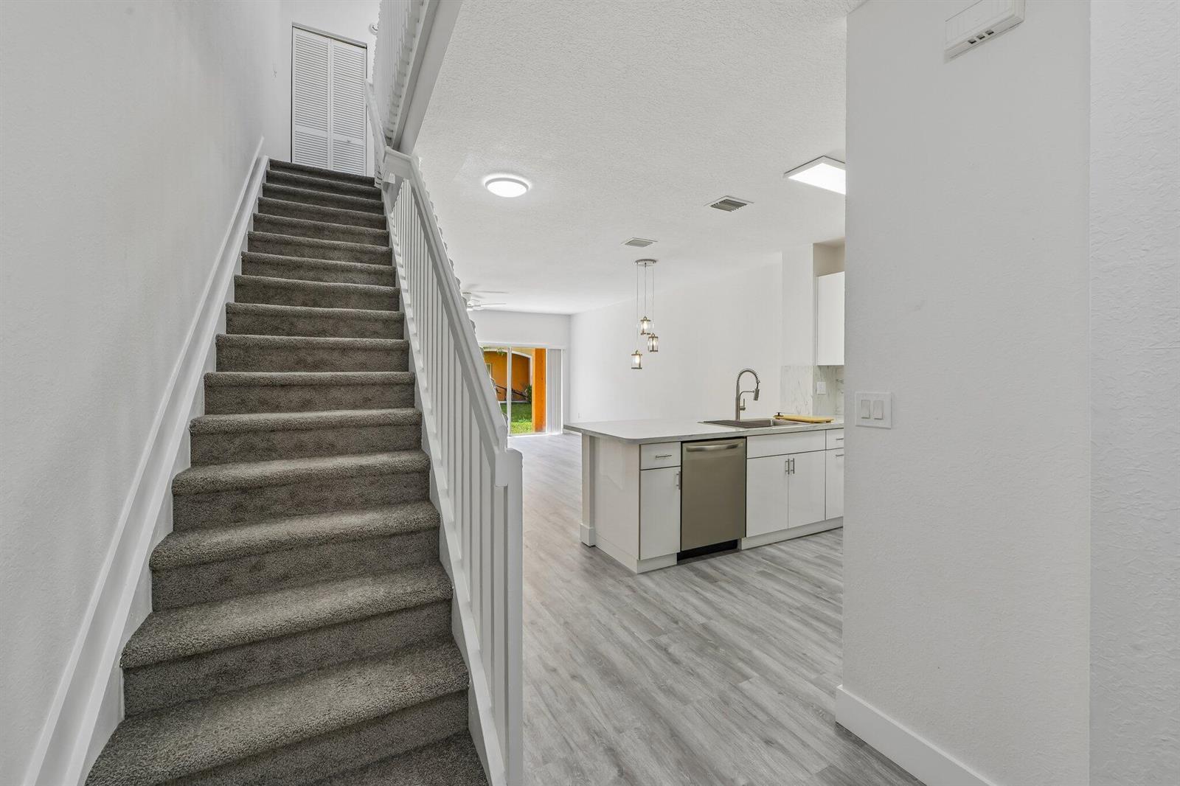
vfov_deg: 81.2
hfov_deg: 104.3
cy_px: 393
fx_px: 459
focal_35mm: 14
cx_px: 590
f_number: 9
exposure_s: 1/20
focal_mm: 14
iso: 200
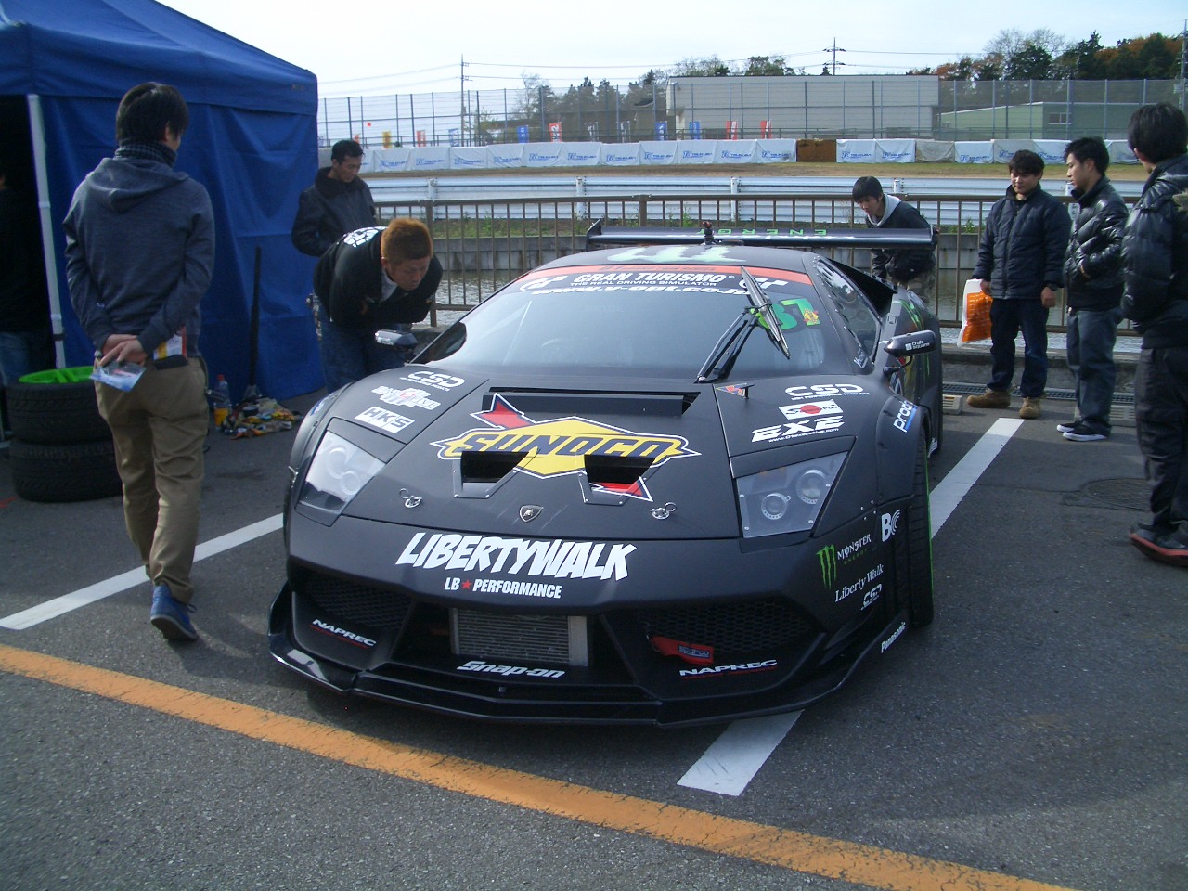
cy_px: 446
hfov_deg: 52.6
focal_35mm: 35
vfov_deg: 40.7
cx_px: 594
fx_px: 1201
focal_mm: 5.8
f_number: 4.3
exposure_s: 1/400
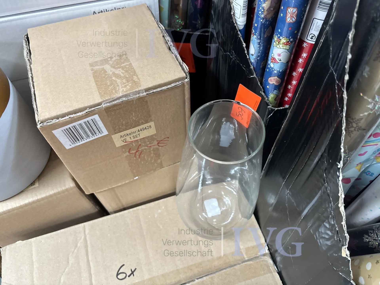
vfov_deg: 53.1
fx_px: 285
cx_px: 190
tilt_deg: -55.5
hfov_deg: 67.3
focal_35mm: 26
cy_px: 142
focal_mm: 5.96
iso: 320
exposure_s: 1/60
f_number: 1.6
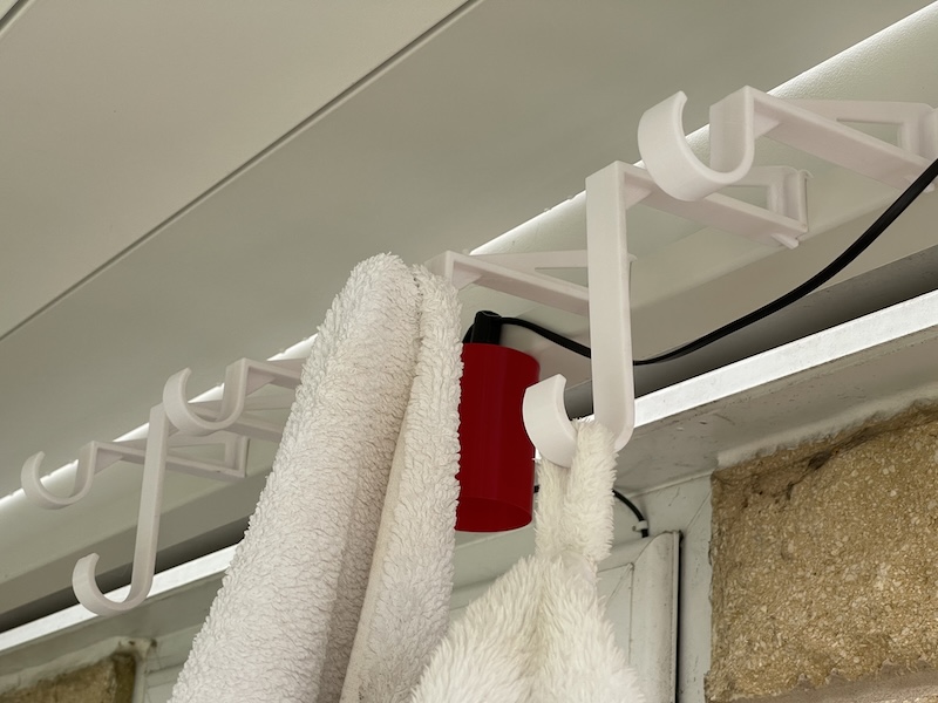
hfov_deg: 30.3
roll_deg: -3.0
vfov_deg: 22.9
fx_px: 1734
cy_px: 352
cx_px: 469
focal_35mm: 64
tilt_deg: +21.2
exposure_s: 1/99
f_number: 2.2
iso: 64
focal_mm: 7.5
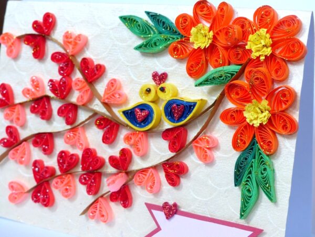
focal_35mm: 69
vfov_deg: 21.3
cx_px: 158
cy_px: 118
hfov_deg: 28.2
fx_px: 628
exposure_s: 1/60
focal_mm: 12.5
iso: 125
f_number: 2.8
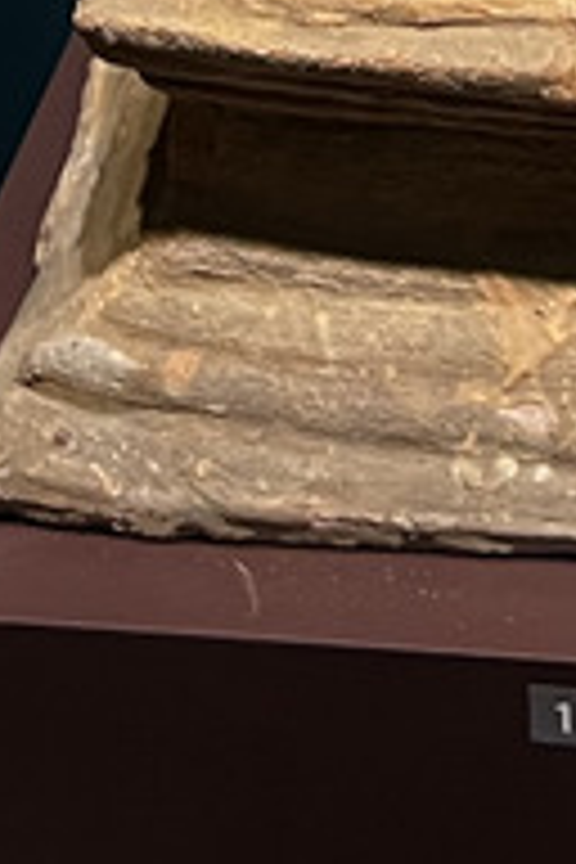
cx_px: 846
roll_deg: +0.4
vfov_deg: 10.0
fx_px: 4056
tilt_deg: -14.0
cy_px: -1476
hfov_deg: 8.0
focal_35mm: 169
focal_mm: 5.7
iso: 80
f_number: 1.5
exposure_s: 1/50
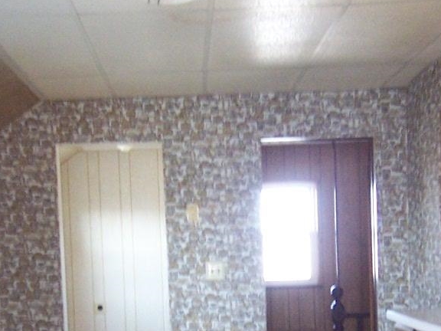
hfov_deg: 31.2
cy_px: 295
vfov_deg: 23.1
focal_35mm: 62
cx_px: 212
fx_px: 790
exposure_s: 1/30
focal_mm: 3.8
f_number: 2.8
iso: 200
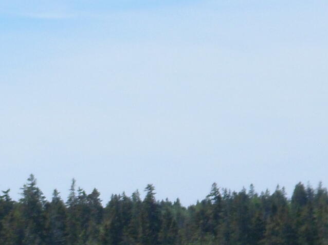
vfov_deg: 3.8
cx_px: 56
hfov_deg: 5.0
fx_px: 3741
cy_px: 297
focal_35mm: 395
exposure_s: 1/500
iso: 80
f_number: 5.1
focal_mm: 14
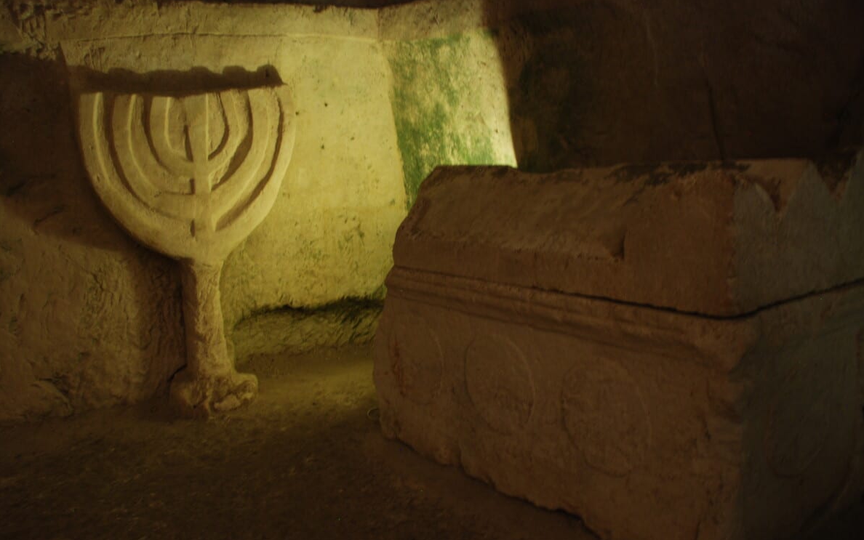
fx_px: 801
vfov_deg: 37.3
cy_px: 266
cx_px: 435
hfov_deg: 56.7
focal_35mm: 34
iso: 400
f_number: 3.8
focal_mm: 22
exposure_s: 1/2
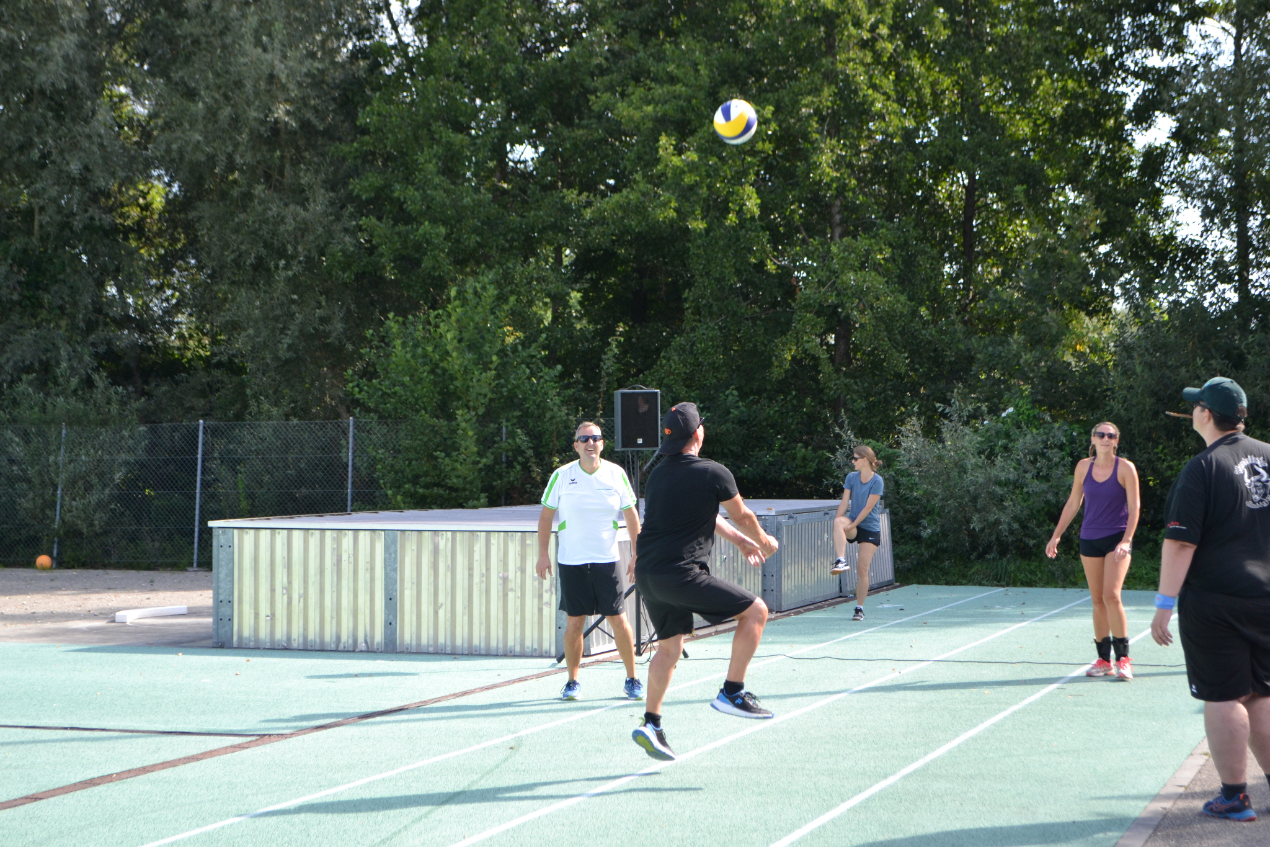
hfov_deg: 30.5
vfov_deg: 20.6
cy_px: 424
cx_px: 635
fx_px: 2328
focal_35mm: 66
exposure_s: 1/500
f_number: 5.3
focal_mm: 44
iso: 450
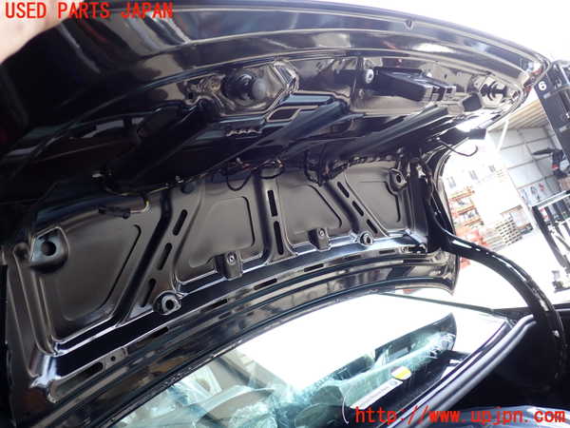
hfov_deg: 60.0
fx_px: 494
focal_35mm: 30
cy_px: 214
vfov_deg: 46.8
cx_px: 285
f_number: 2.3
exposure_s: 1/125
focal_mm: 5.4
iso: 100
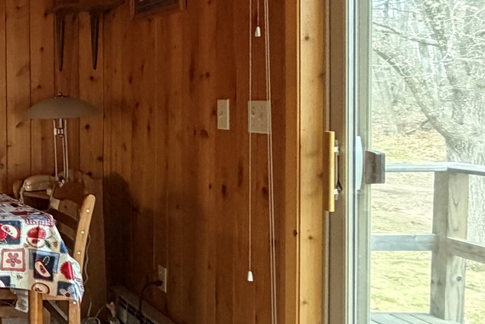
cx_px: -242
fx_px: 633
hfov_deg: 28.0
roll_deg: +2.1
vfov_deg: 28.6
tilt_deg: -1.5
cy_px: 127
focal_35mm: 47
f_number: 2.2
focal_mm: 2.22
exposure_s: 1/60
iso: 500
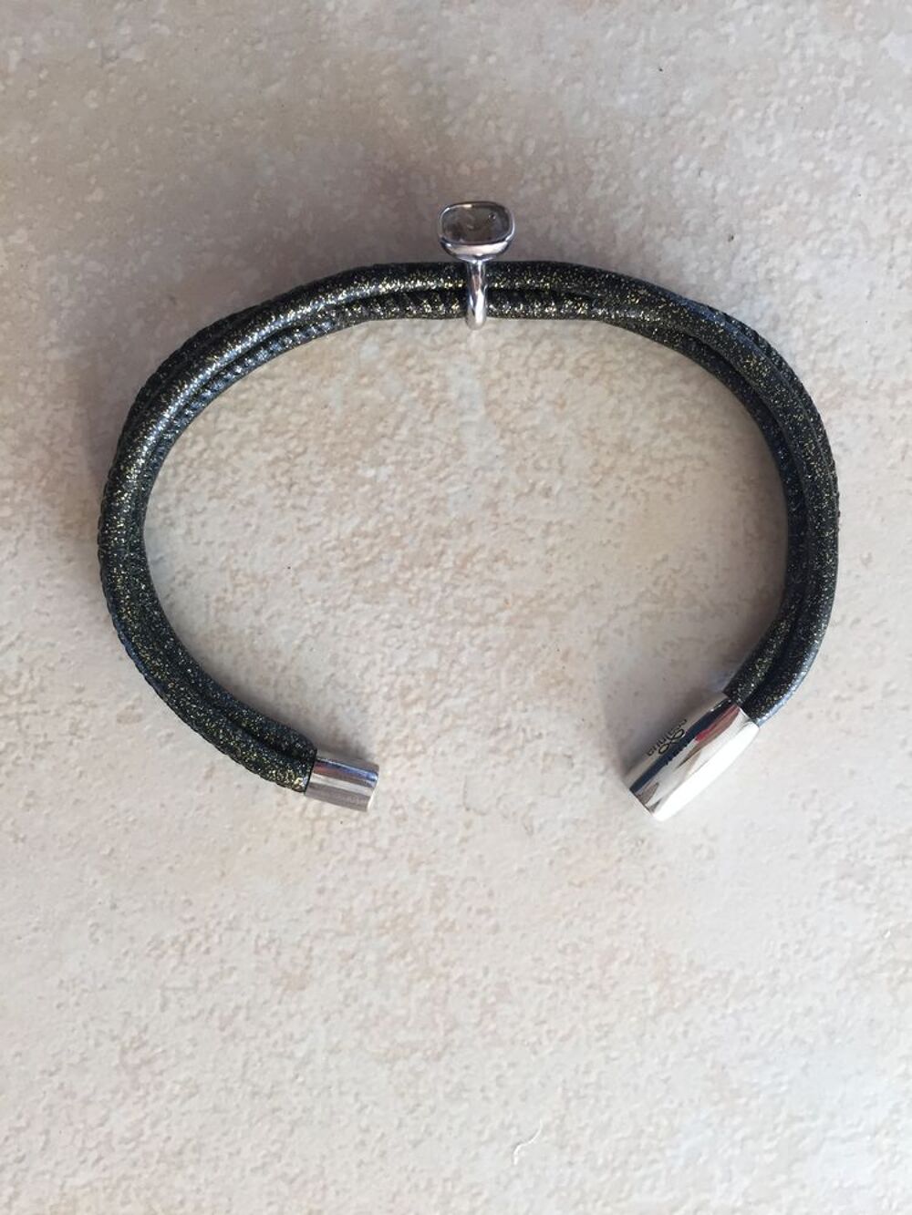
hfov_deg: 48.2
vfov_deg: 61.7
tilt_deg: -86.1
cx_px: 456
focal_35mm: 29
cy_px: 608
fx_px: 1019
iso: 40
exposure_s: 1/33
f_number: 2.2
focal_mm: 4.15
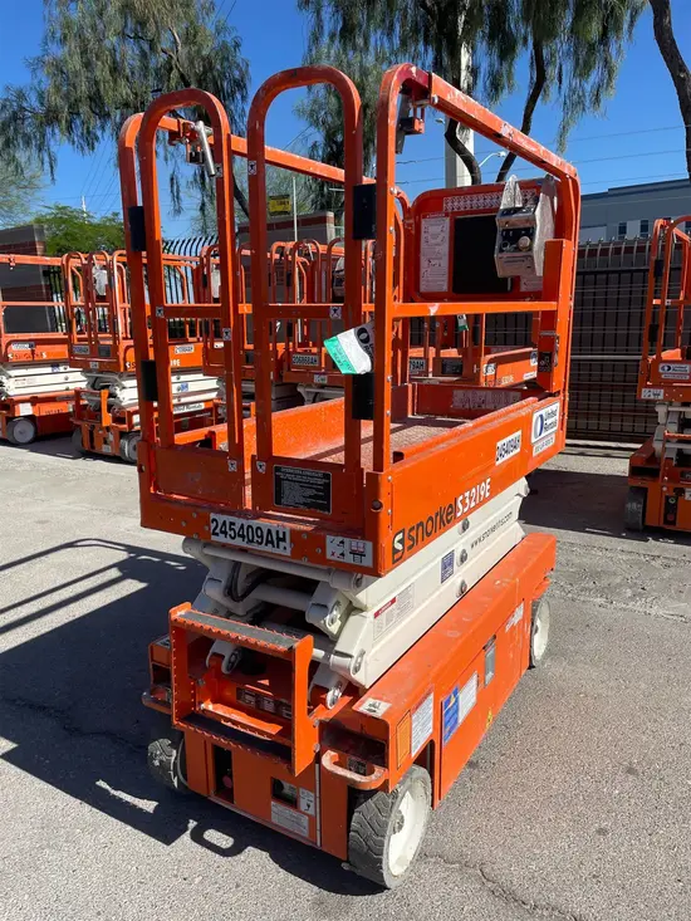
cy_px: 460
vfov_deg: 67.3
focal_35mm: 26
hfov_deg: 53.1
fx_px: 692
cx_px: 346
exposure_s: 1/3731
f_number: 1.6
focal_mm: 4.2
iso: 32
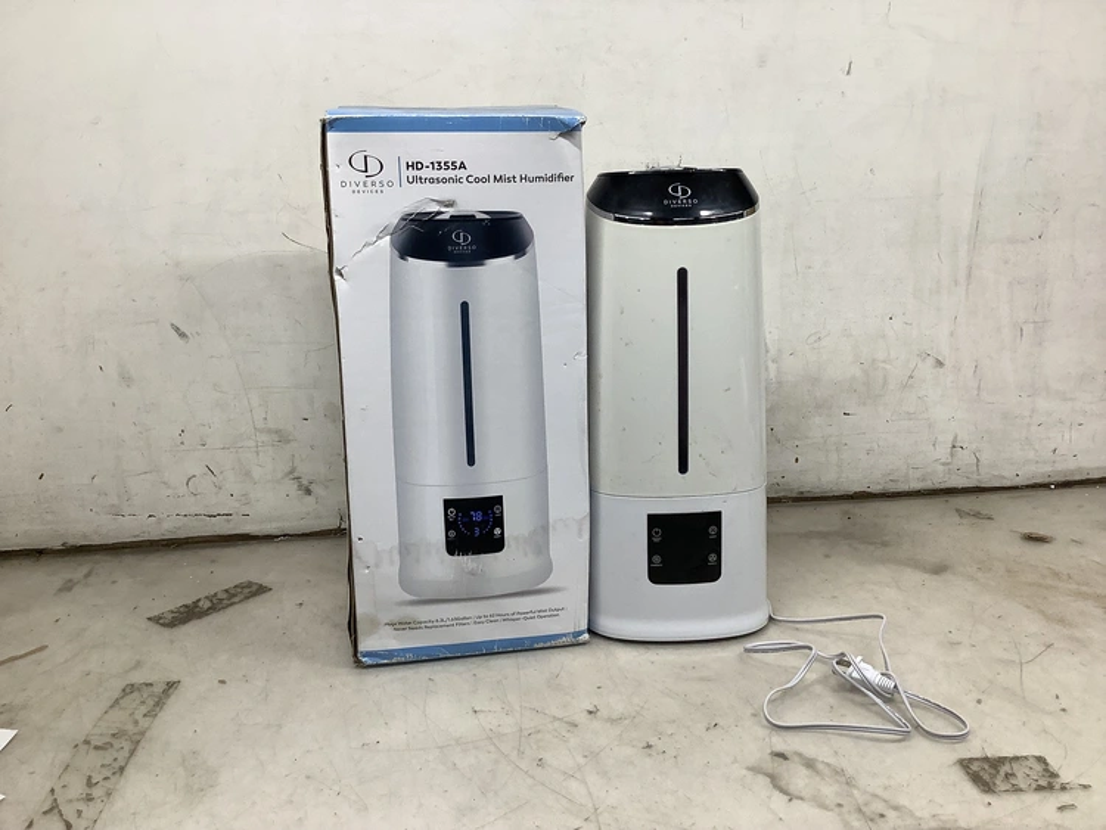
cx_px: 553
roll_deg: +2.0
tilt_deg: -12.1
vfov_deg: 45.5
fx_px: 991
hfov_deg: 58.3
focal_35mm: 31
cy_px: 415
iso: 64
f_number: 2.4
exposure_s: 1/120
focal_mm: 3.3
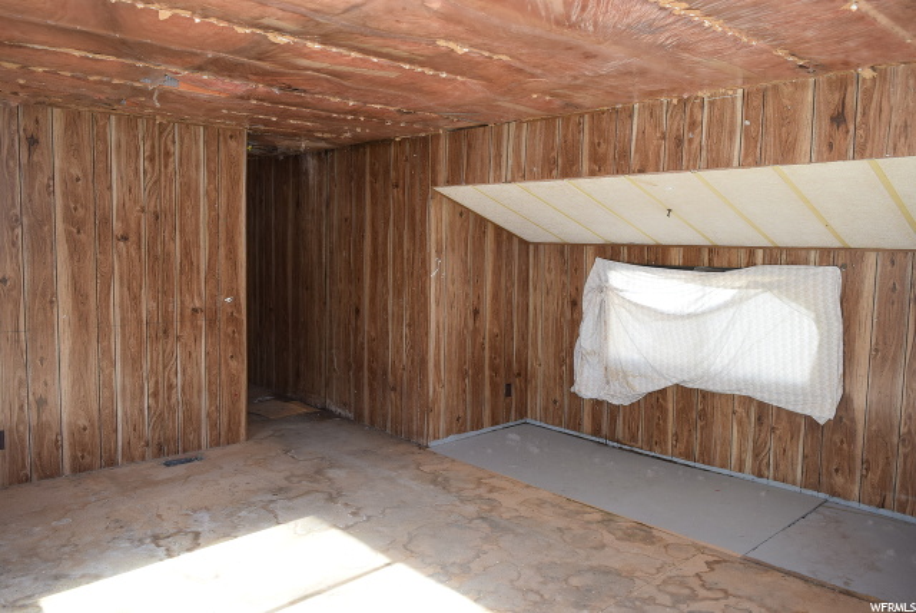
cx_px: 458
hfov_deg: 67.3
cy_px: 306
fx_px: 688
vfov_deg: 48.0
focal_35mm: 27
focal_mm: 18
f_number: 5.6
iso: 800
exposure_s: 1/125
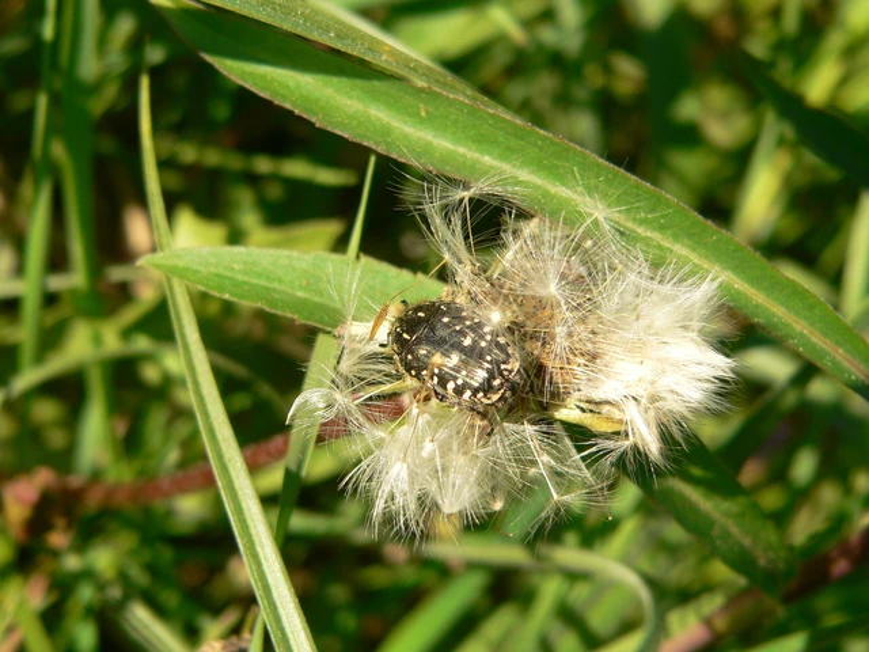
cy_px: 326
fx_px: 2084
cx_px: 434
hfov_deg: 23.6
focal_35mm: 83
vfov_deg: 17.8
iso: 100
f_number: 4
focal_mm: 13.8
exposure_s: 1/500
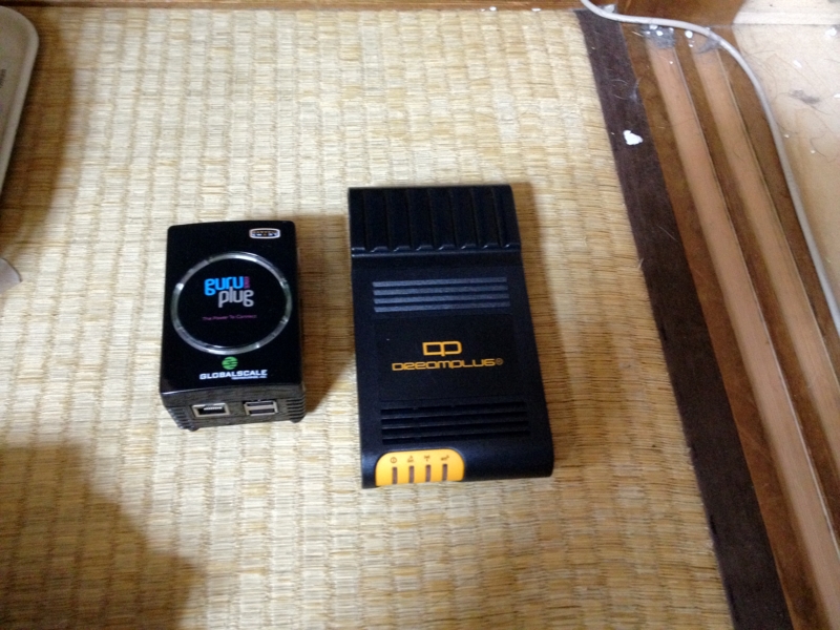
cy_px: 315
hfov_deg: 52.6
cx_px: 420
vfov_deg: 40.7
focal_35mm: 35
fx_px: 849
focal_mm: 4.28
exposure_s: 1/15
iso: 500
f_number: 2.4
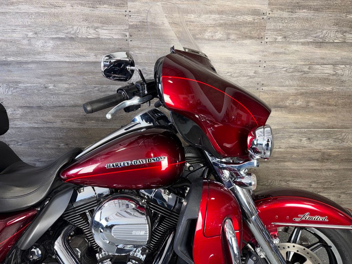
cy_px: 132
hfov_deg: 71.6
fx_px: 244
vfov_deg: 56.8
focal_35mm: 24
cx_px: 176
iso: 64
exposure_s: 1/28
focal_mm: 6.76
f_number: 1.78
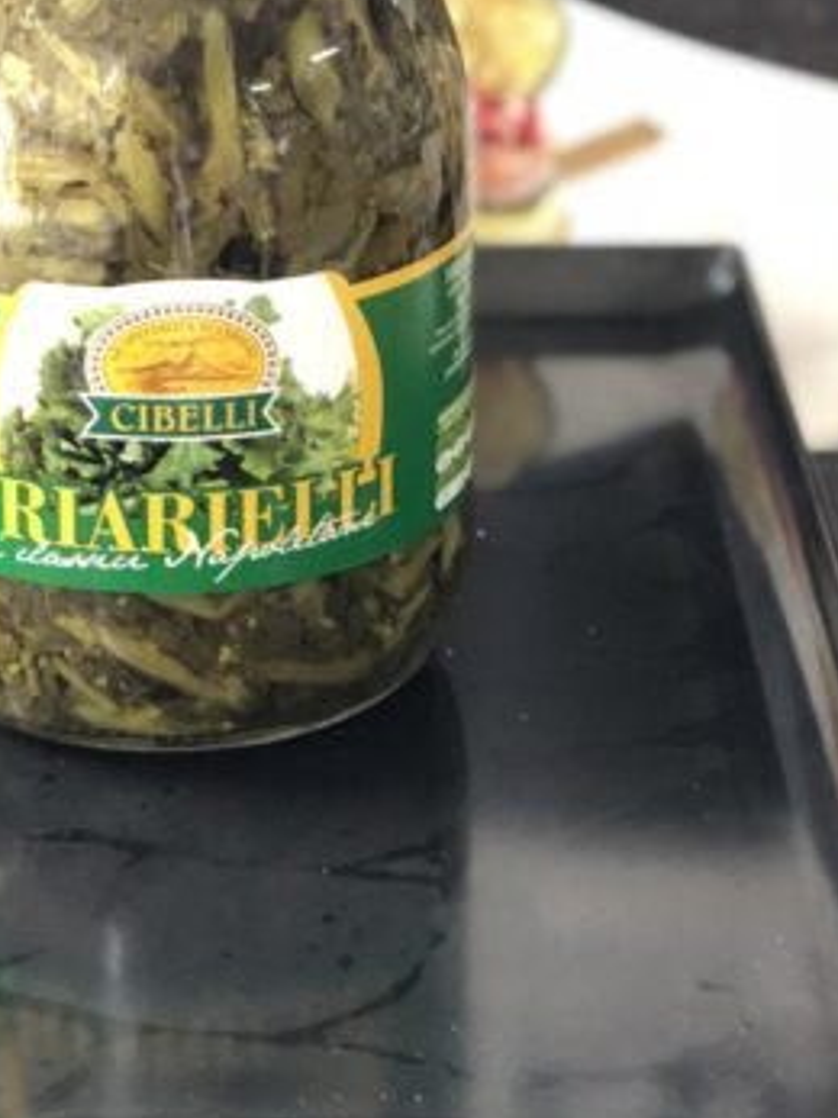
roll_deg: +0.0
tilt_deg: -15.0
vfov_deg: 16.1
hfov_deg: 12.3
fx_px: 3876
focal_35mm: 120
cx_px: 129
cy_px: 26
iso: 160
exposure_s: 1/17
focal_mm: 6
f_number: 2.4
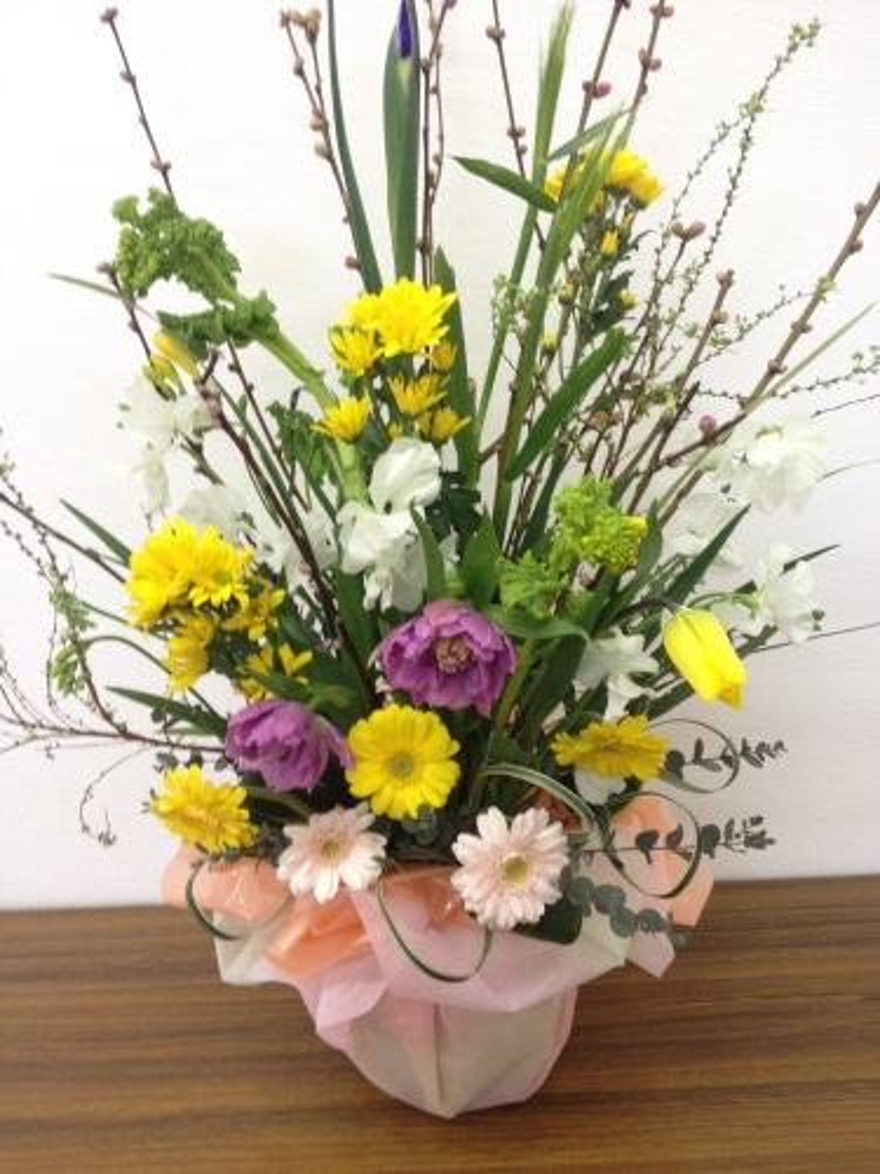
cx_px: 440
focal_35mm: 35
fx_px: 1186
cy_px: 587
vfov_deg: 52.6
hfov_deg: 40.7
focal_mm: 4.28
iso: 80
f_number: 2.4
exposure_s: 1/20
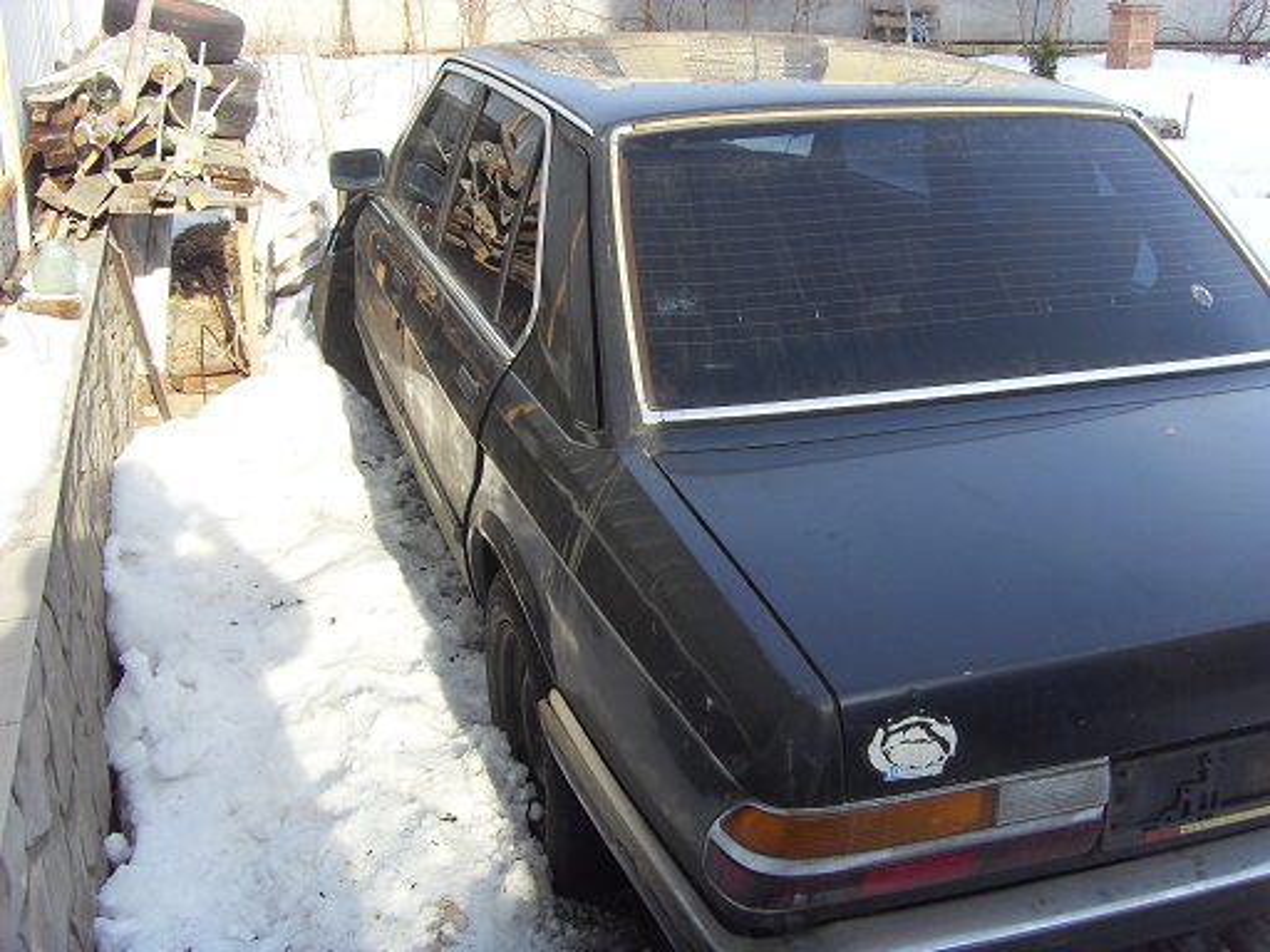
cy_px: 476
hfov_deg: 47.9
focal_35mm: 39
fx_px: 1431
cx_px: 635
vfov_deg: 36.8
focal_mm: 6.6
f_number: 3.5
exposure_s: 1/350
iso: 80
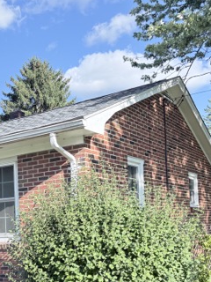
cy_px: 206
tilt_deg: +2.3
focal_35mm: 48
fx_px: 390
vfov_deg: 38.8
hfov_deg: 29.1
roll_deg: +1.4
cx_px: 21
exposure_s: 1/992
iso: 100
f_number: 1.78
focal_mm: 6.76
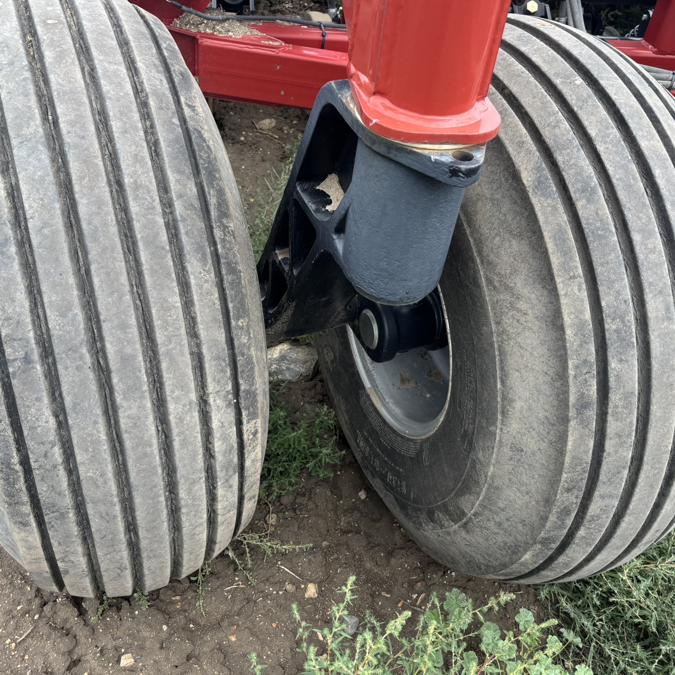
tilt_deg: -43.9
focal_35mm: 32
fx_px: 706
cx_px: 341
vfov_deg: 51.1
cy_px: 329
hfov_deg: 51.1
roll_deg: -0.1
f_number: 1.6
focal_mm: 5.96
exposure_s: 1/604
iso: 50
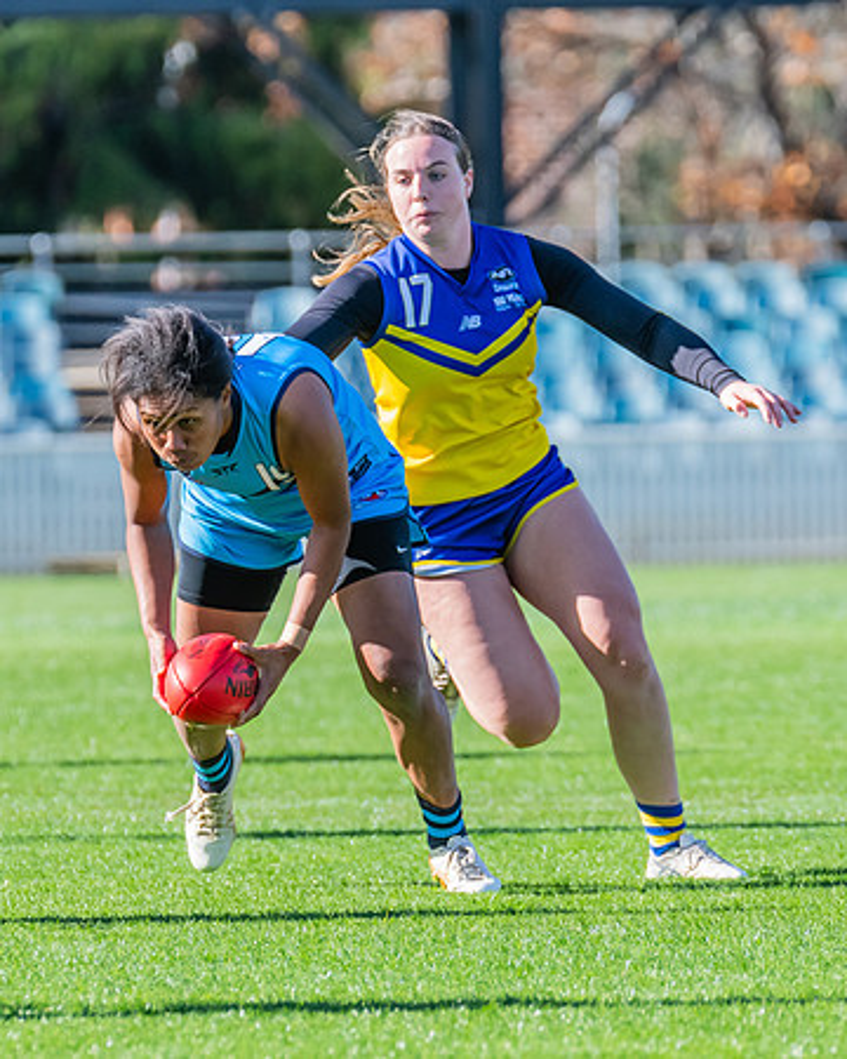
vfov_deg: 3.0
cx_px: 412
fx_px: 19937
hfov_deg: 2.4
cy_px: 586
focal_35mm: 636
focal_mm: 330
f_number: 7.1
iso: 800
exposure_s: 1/1250
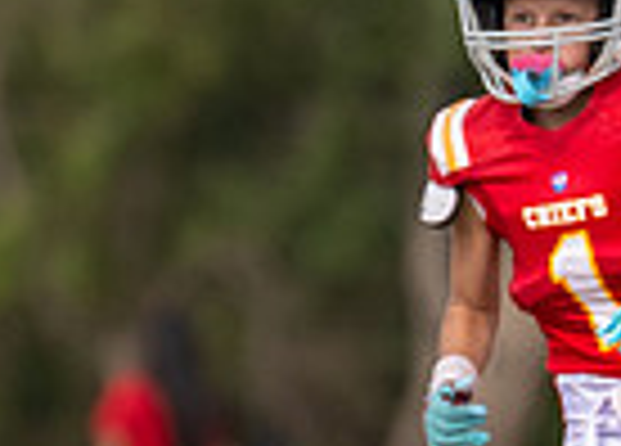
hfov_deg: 1.0
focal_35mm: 2000
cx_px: -193
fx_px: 35326
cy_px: 197
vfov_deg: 0.7
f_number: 2.8
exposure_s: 1/2000
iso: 160
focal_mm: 200
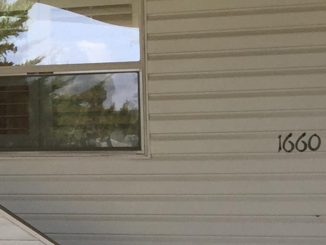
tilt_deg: +5.2
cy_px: 121
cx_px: -333
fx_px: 1167
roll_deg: +0.5
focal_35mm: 124
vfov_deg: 11.9
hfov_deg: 13.5
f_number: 2.2
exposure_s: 1/247
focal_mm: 4.15
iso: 32
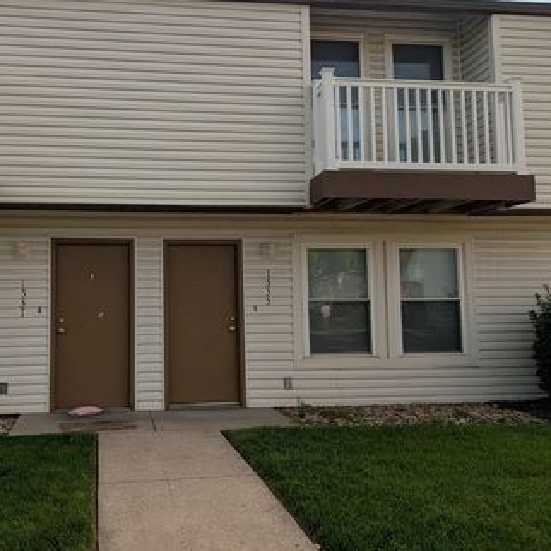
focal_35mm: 33
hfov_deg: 48.9
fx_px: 594
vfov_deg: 49.7
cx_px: 181
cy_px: 258
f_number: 1.68
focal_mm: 6.9
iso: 25
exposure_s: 1/1558
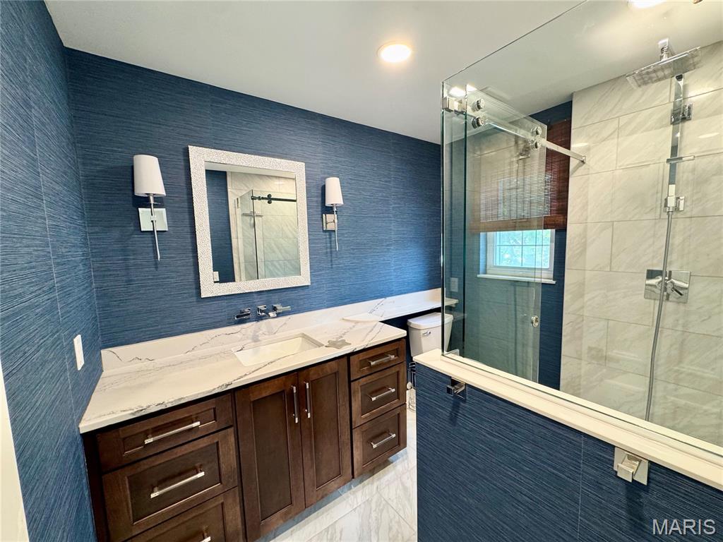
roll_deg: +1.7
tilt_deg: -5.6
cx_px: 362
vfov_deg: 85.7
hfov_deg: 102.1
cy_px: 271
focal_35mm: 14
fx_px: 292
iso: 160
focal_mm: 2.22
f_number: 2.2
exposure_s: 1/60
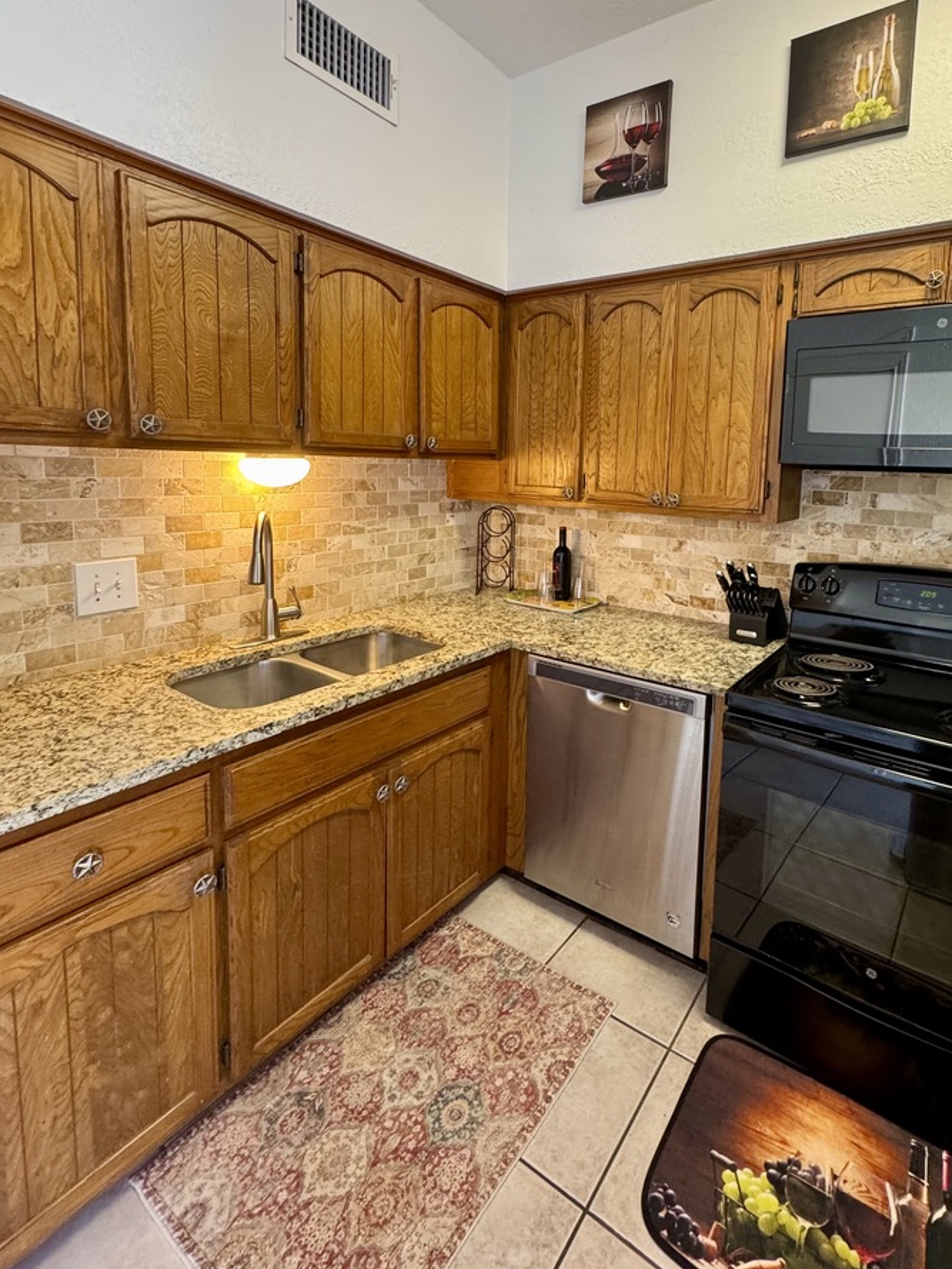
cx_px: 568
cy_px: 530
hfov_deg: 74.0
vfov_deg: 90.2
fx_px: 623
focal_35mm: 17
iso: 250
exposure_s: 1/60
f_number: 2.2
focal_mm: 2.22
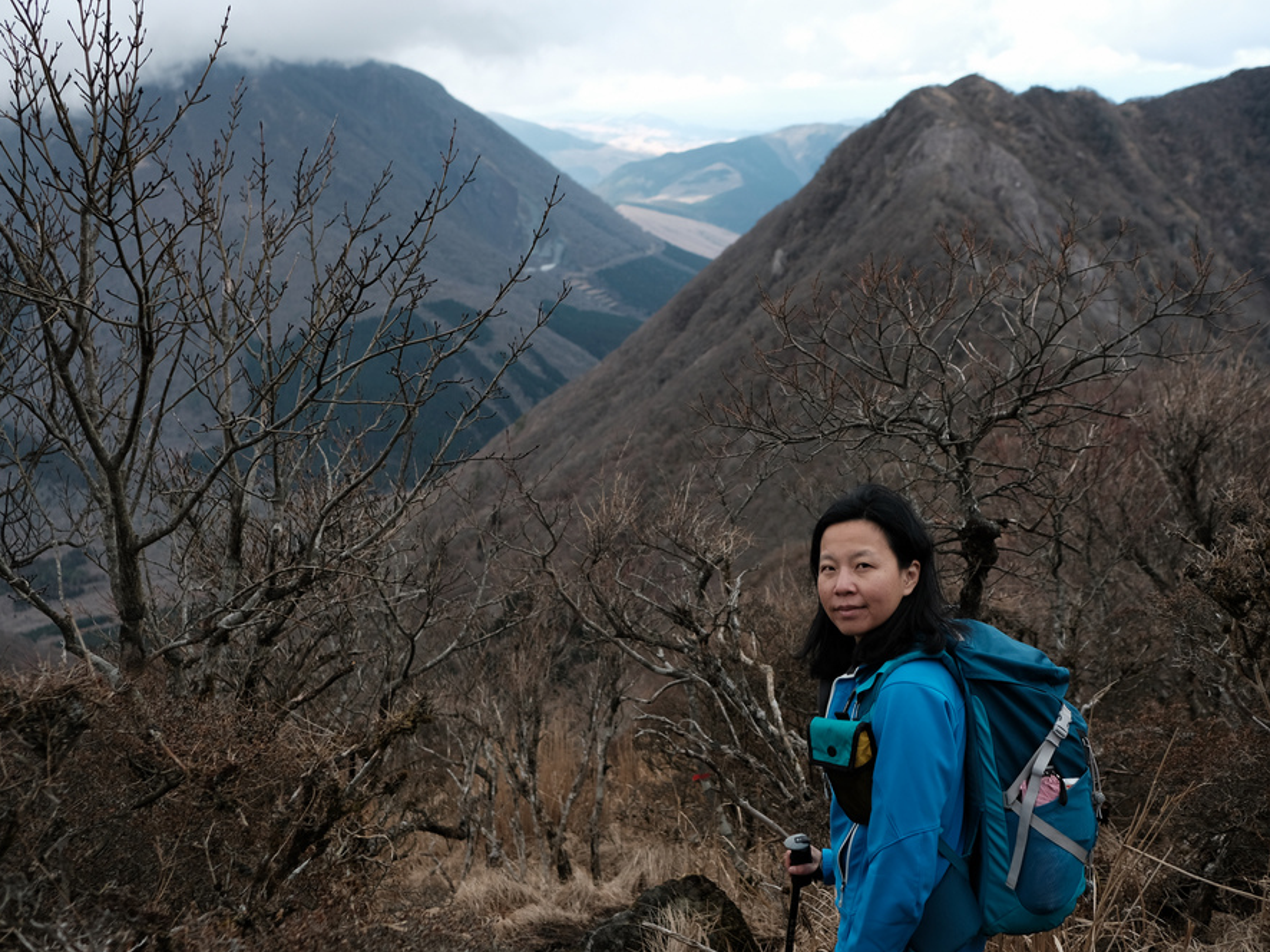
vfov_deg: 37.7
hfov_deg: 49.0
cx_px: 649
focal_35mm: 38
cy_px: 477
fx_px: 1394
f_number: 2.8
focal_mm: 23
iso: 250
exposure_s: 1/1000
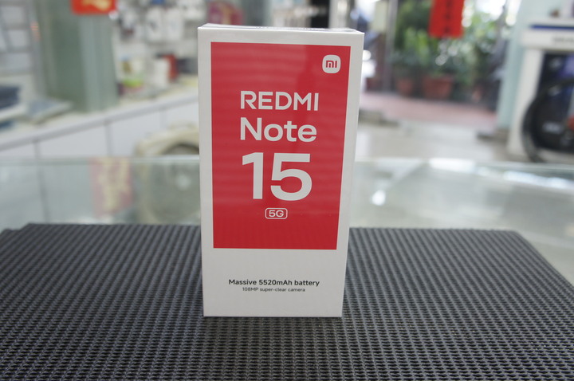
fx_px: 502
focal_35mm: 32
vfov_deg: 41.6
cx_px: 287
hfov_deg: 59.6
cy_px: 190
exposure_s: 1/40
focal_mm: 21
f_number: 4
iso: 320
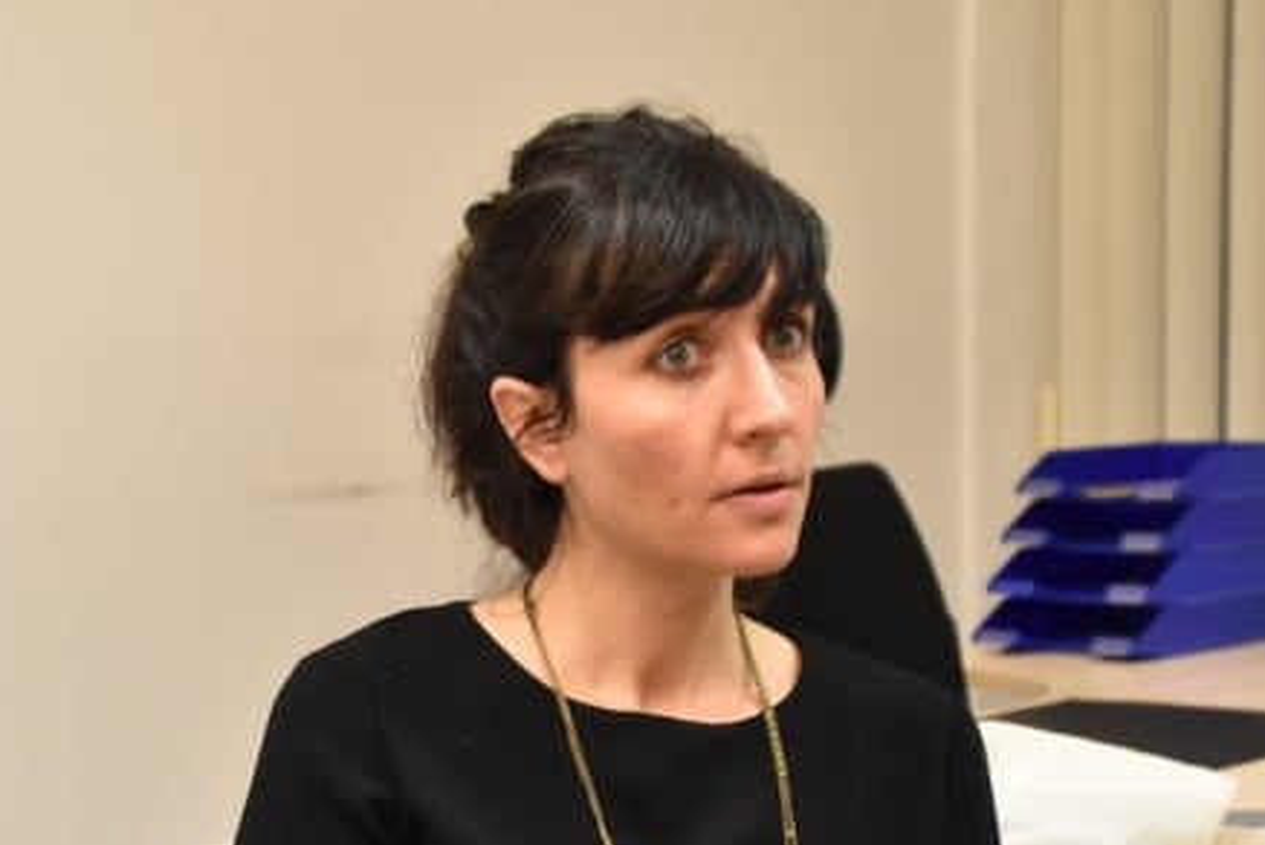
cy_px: 683
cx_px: 617
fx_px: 2778
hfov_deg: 25.7
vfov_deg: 17.2
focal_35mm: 79
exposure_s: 1/100
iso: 1600
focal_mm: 30
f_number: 5
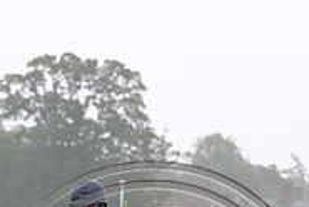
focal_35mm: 344
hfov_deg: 6.0
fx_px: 2957
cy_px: 310
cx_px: 134
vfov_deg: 4.0
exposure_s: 1/1000
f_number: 5
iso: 1100
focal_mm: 110
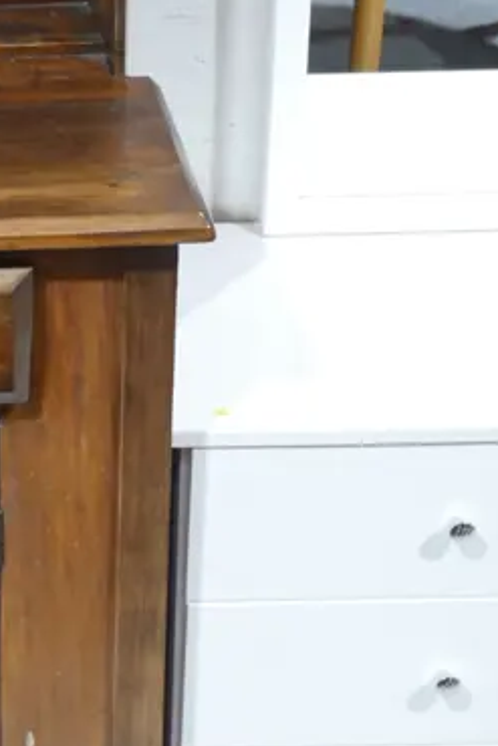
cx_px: -198
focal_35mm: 92
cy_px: -137
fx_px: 1907
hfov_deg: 14.1
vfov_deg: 20.7
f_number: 3.6
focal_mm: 16
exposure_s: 1/60
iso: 1000
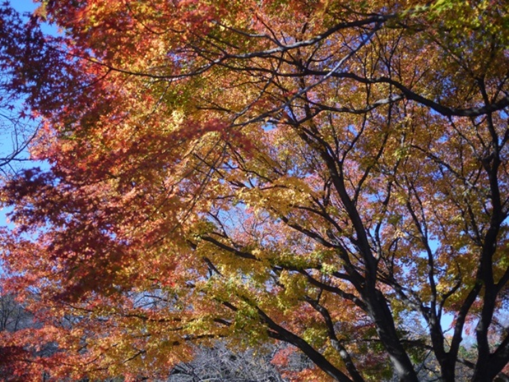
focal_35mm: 40
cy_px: 191
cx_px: 254
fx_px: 588
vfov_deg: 36.0
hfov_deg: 46.8
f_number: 1.7
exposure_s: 1/320
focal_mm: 20
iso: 100
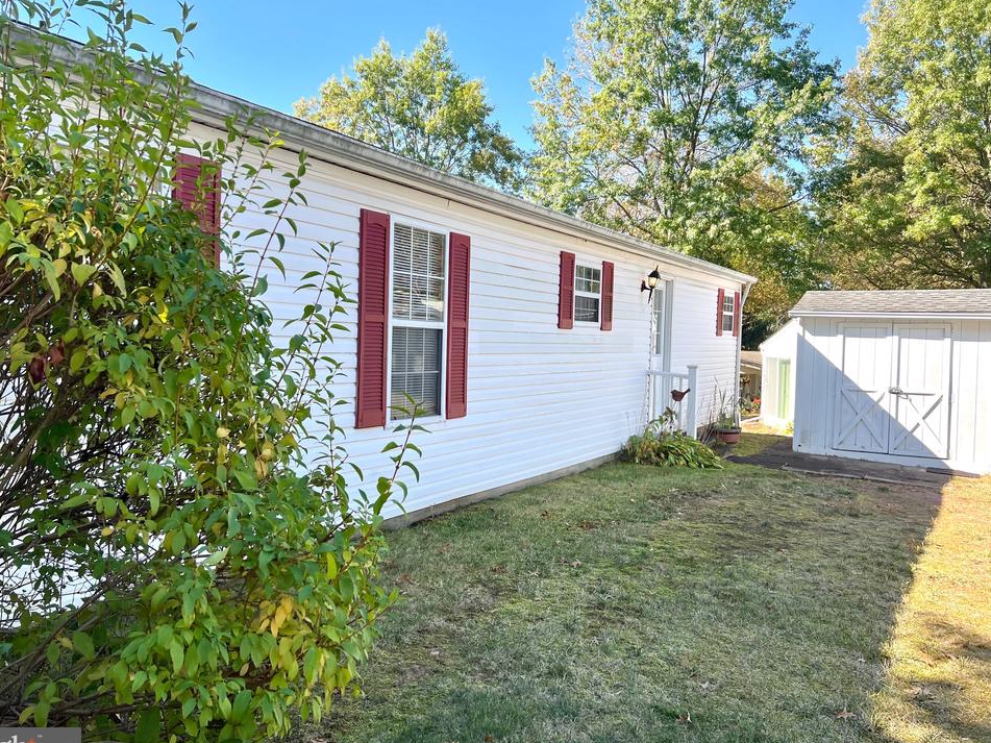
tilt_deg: -2.9
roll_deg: -1.7
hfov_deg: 63.4
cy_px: 370
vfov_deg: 49.7
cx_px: 485
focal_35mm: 28
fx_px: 801
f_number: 1.5
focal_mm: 5.7
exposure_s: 1/1038
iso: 50
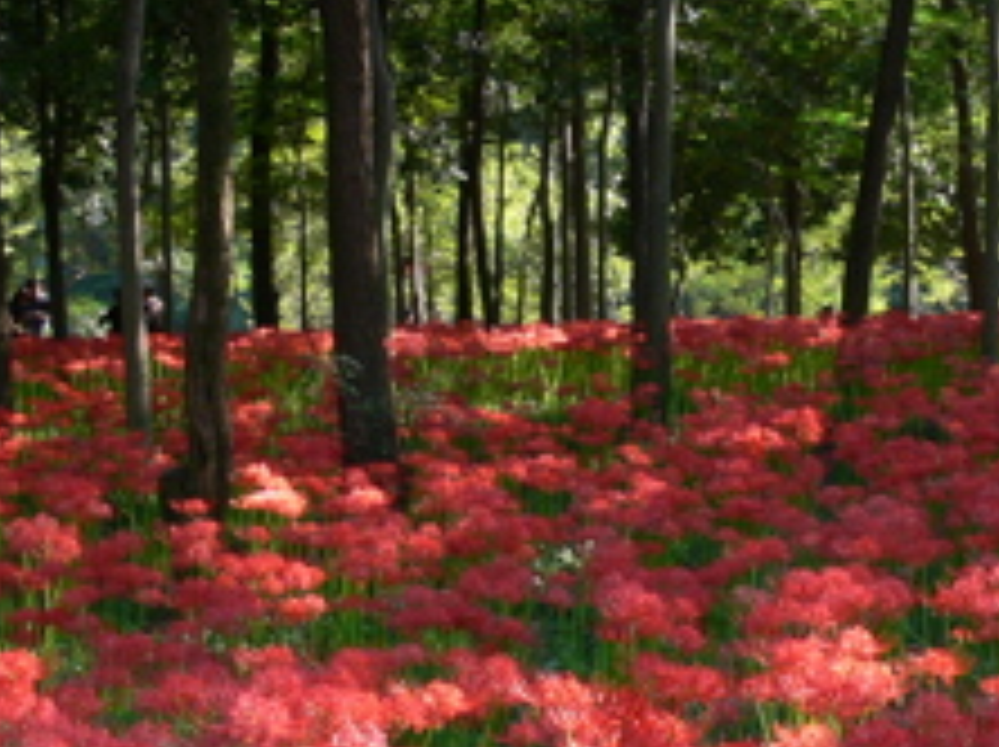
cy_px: 315
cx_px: 873
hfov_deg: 19.2
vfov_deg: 14.6
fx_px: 2912
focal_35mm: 101
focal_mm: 7.4
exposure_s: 1/60
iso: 80
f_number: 3.6
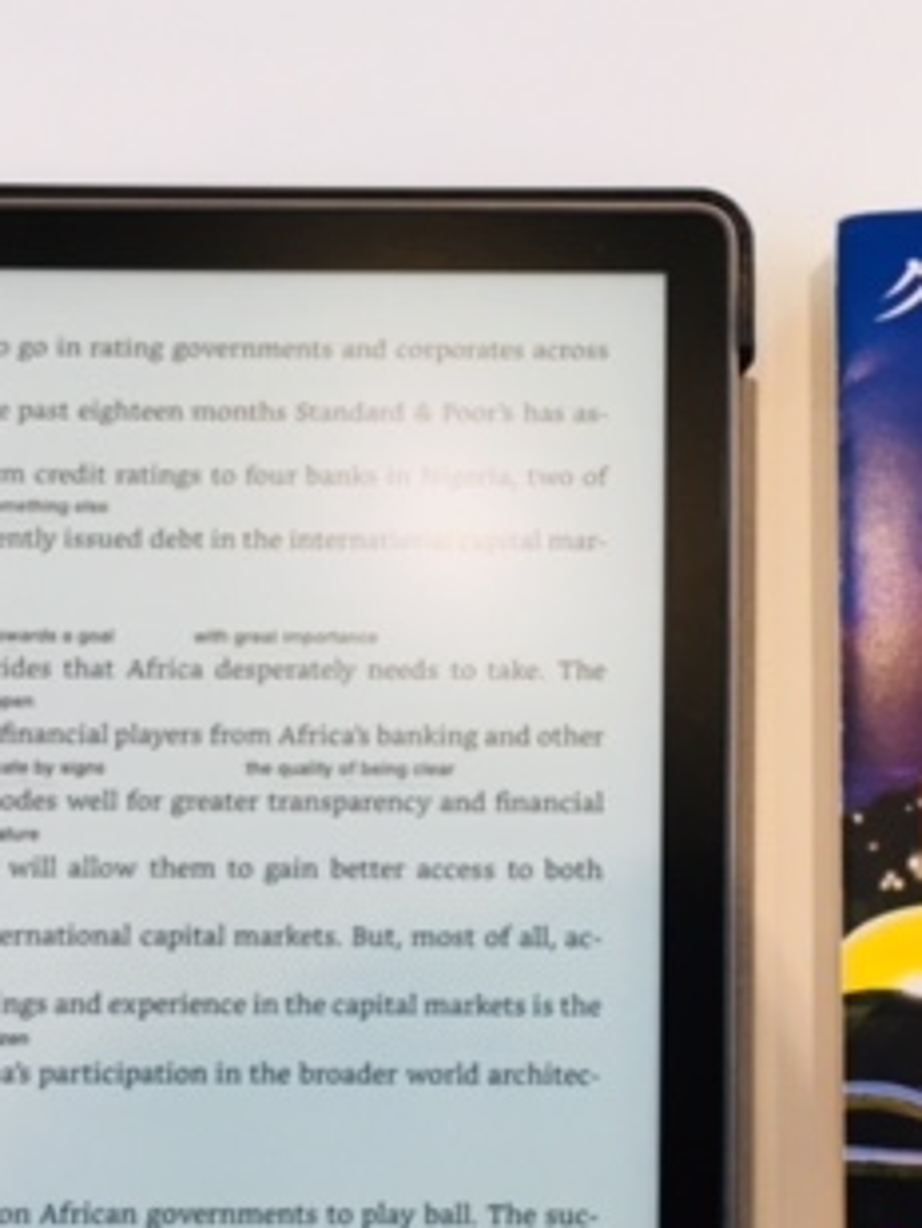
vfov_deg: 32.1
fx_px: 2129
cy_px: 751
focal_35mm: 60
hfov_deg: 24.2
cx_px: 680
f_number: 2.2
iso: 32
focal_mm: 4.15
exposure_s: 1/30
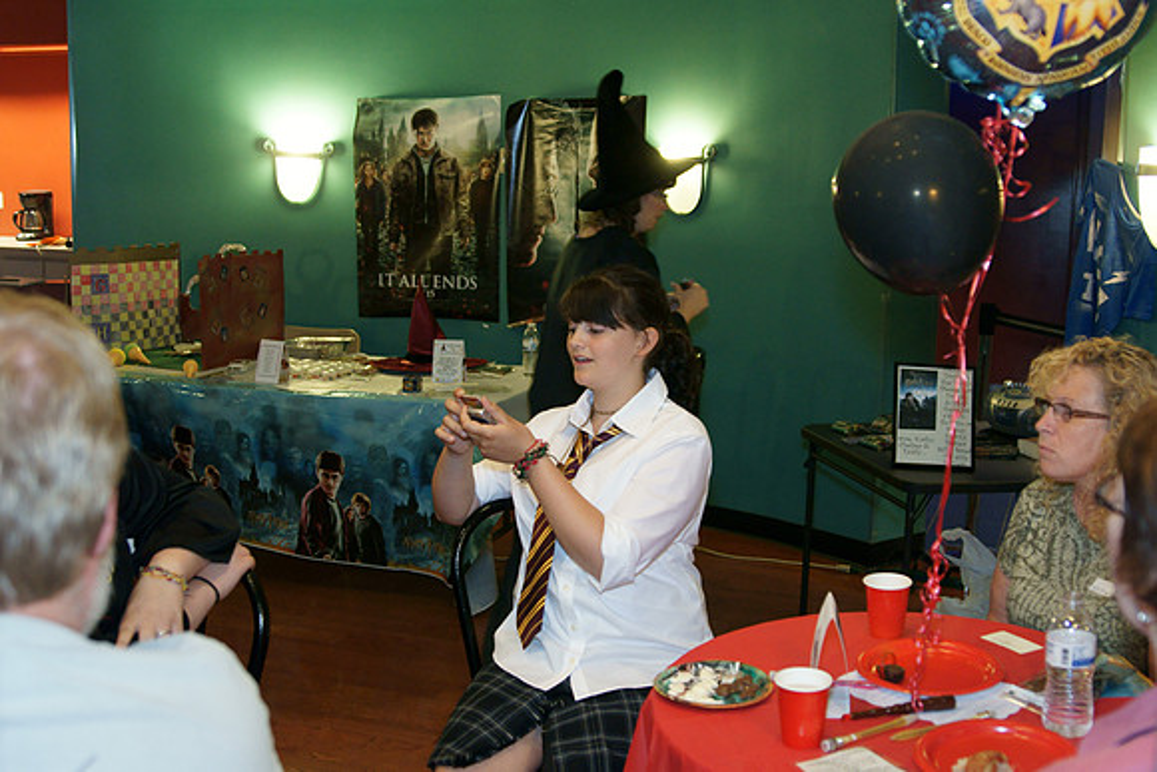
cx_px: 578
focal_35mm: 42
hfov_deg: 46.4
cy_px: 386
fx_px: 1350
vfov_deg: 31.9
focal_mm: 28
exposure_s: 1/60
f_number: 2.8
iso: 800
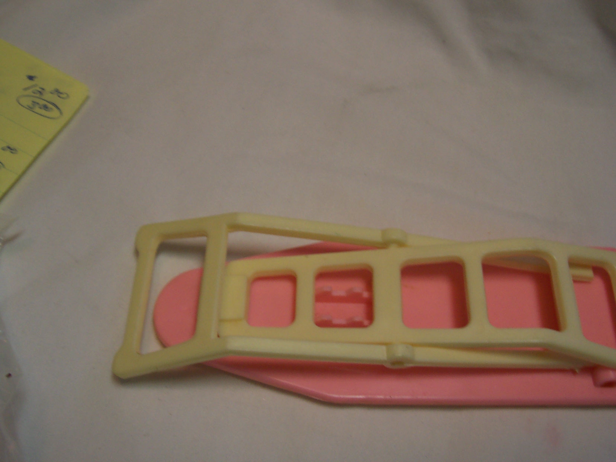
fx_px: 658
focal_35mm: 37
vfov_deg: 38.7
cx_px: 308
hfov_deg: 50.1
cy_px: 231
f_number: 2.8
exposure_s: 1/60
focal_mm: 5.6
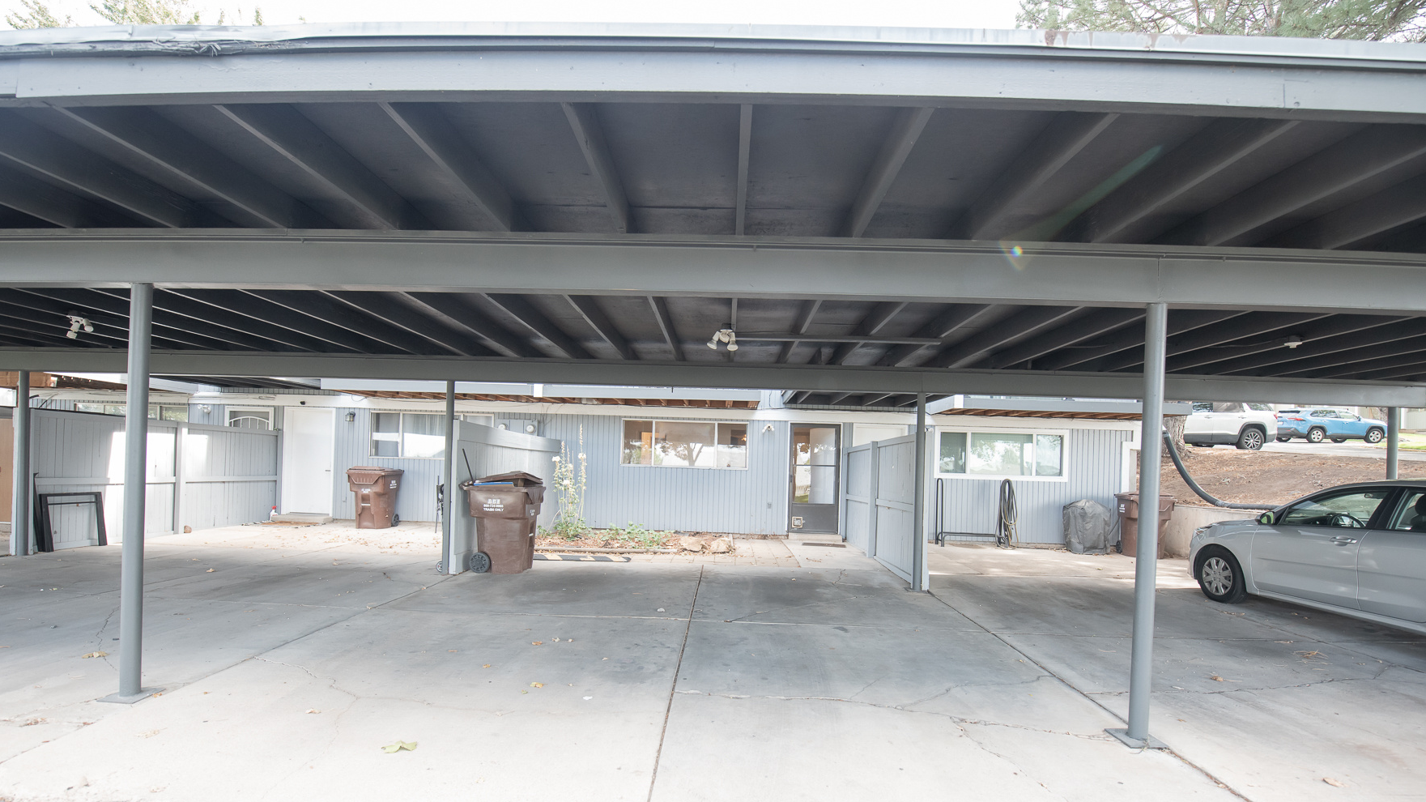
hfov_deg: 103.0
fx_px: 567
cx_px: 708
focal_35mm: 15
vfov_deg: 70.0
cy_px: 469
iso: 1000
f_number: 3.5
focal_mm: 14
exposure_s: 1/250
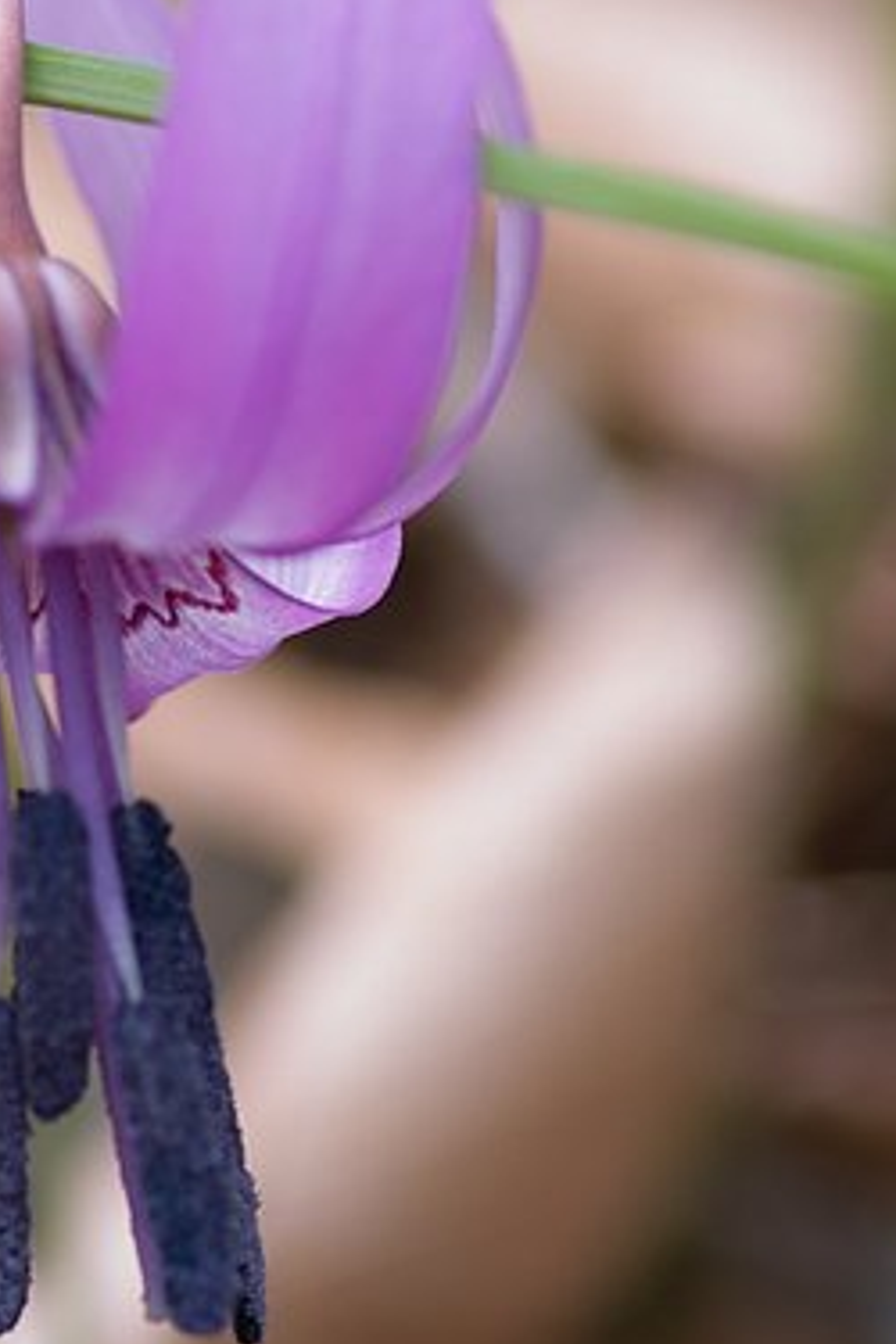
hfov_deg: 4.2
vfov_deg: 6.3
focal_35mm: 325
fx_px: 12132
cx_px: -116
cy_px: 502
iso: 50
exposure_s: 1/100
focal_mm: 70
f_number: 3.5
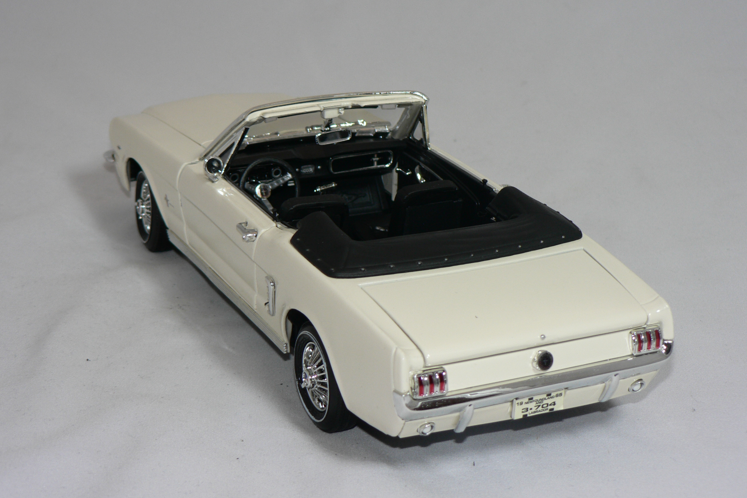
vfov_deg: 17.5
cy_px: 234
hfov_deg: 26.0
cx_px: 376
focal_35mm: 78
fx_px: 1618
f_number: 3.2
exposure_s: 1/60
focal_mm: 12.4
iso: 80
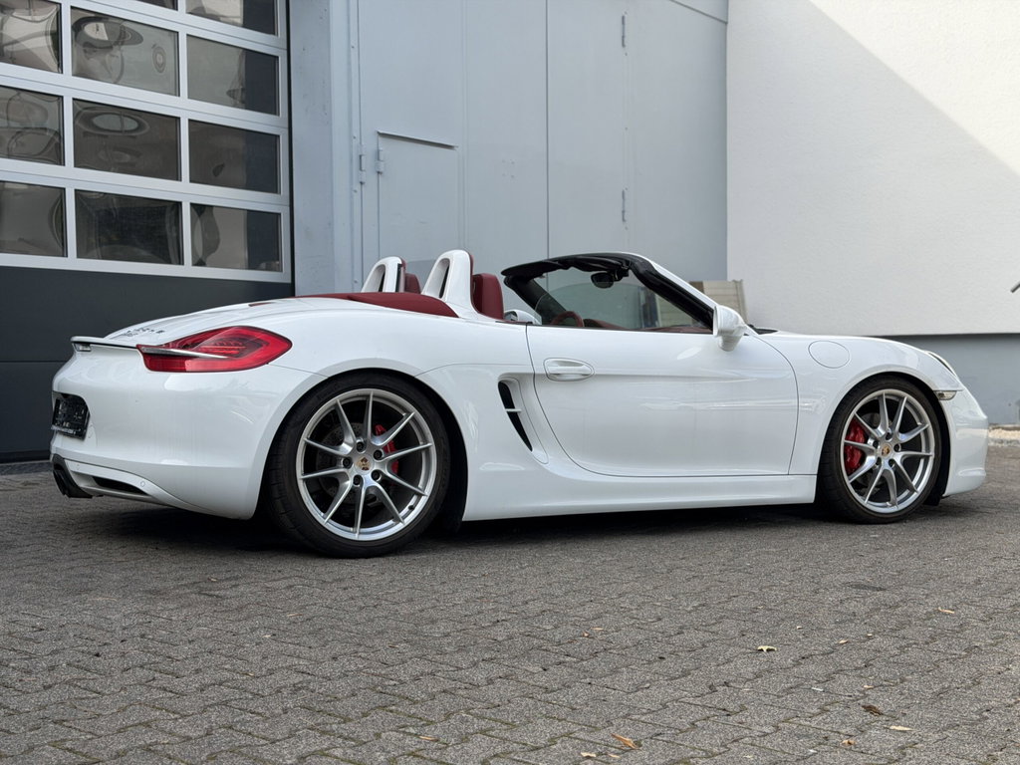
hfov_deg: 39.7
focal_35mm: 48
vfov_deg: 30.3
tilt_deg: -0.4
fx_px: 1414
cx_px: 510
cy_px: 382
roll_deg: +1.2
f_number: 1.78
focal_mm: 6.76
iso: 64
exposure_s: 1/1353
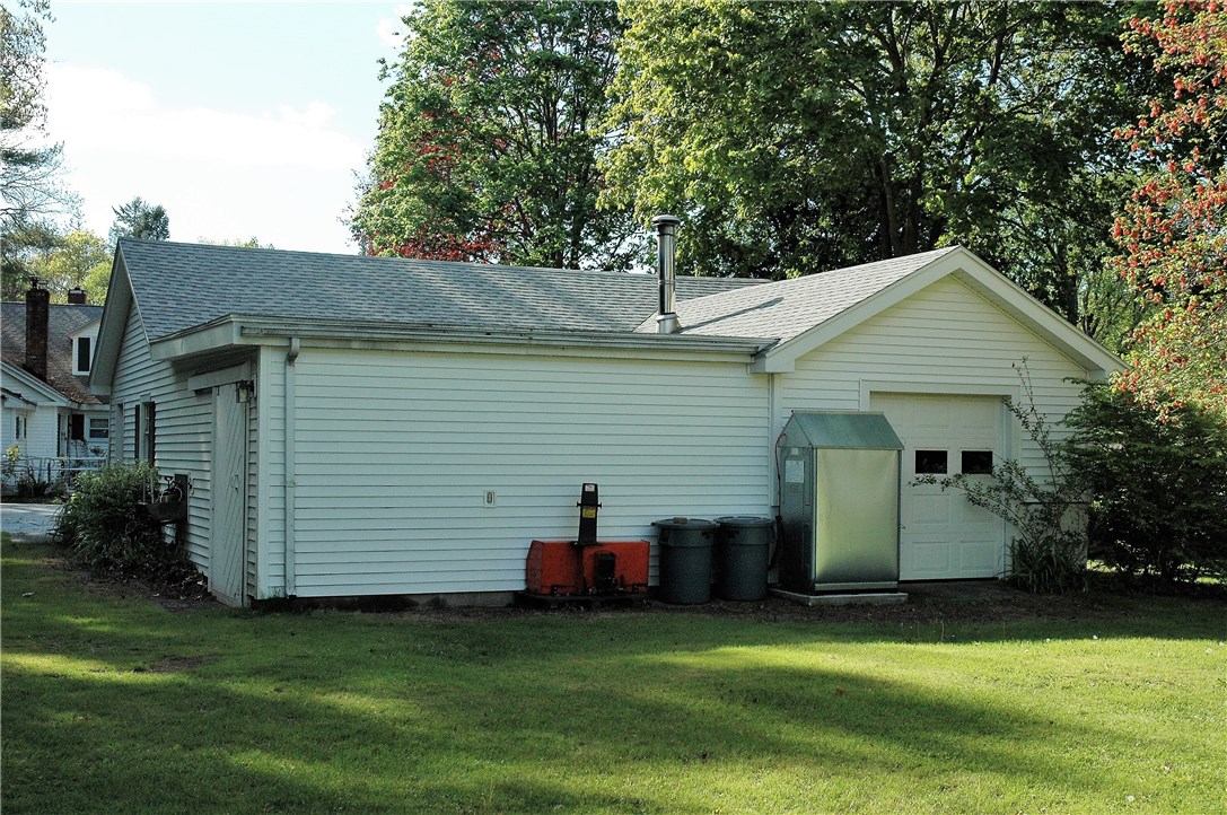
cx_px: 614
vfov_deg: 30.8
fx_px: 1481
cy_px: 408
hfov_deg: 45.0
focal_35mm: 44
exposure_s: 1/320
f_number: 9
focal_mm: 29
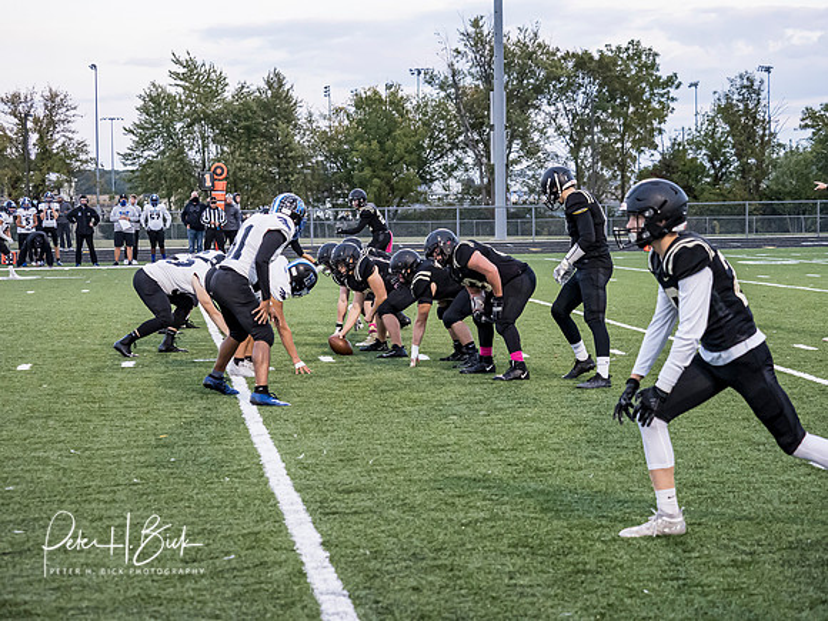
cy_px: 310
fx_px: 2153
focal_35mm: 90
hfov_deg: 21.8
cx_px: 414
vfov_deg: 16.4
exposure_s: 1/1000
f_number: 2.8
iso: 2500
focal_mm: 45
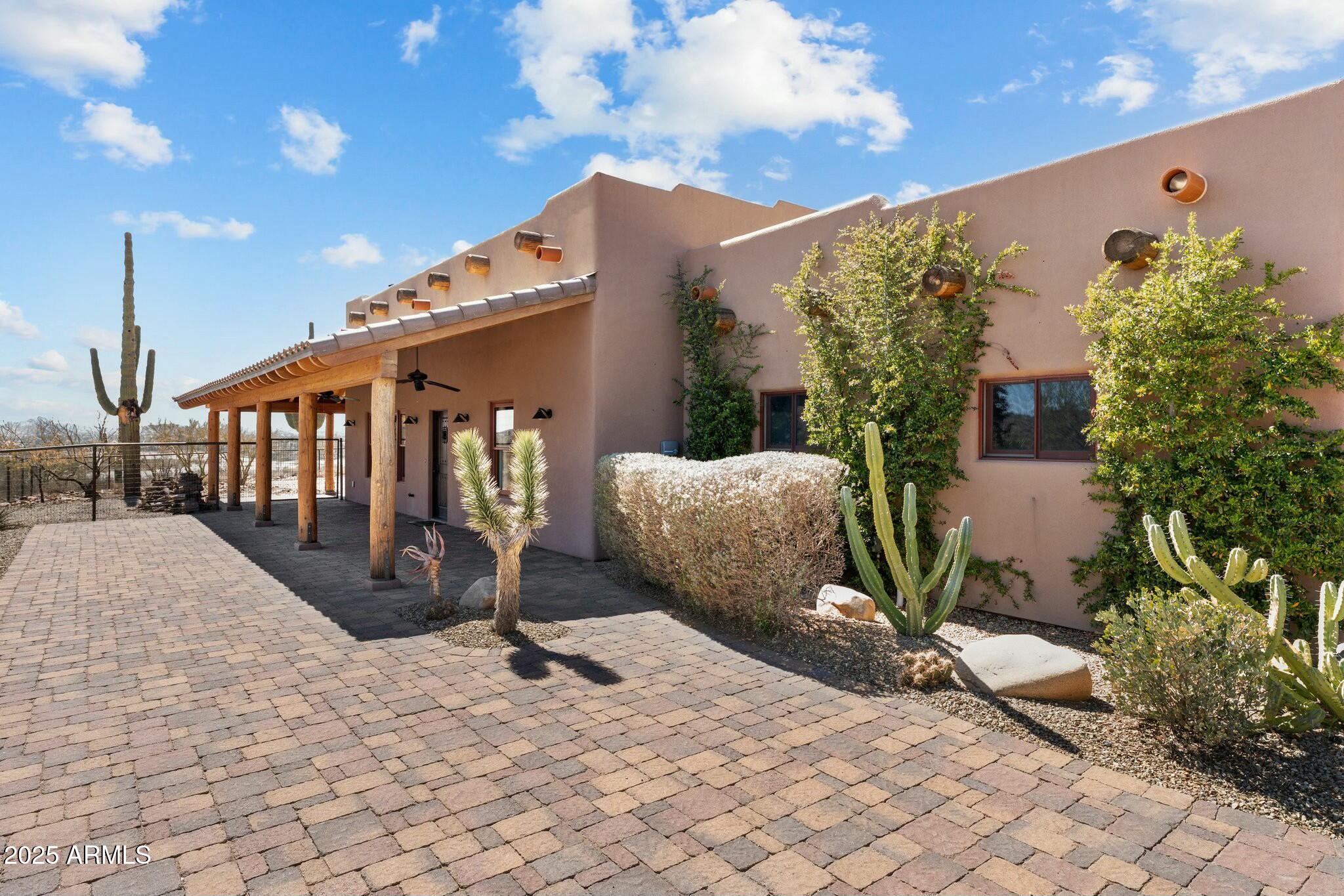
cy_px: 448
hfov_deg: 84.6
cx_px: 672
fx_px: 739
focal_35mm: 20
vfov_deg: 62.4
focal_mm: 19.8
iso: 400
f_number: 8
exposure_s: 1/60
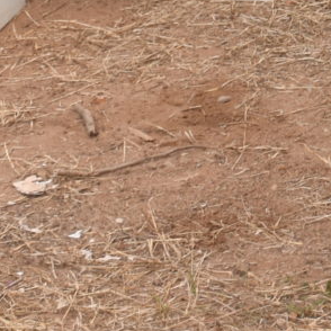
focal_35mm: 231
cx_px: 592
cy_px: -356
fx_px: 2499
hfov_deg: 7.4
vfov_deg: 7.3
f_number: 3.8
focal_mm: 26
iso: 100
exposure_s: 1/250
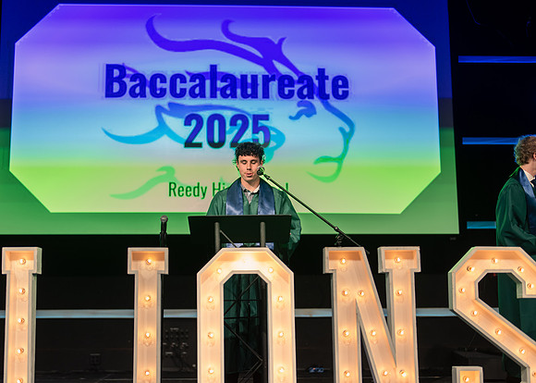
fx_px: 808
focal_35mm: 53
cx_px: 245
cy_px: 191
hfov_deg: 36.7
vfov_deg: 26.6
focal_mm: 50
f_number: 1.2
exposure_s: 1/500
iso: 800
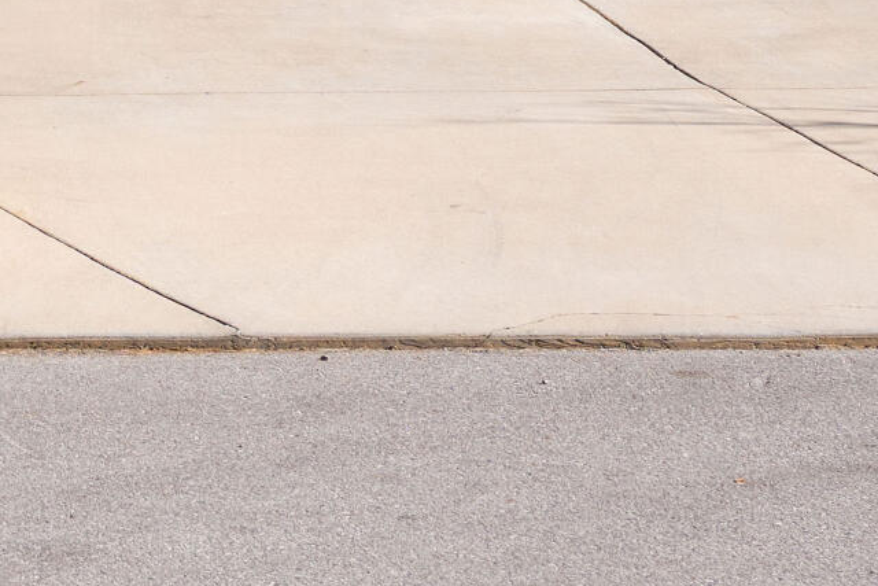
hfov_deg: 13.1
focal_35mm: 150
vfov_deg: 8.5
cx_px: -346
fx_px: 3659
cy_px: -697
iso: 320
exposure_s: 1/1000
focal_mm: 32
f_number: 7.1
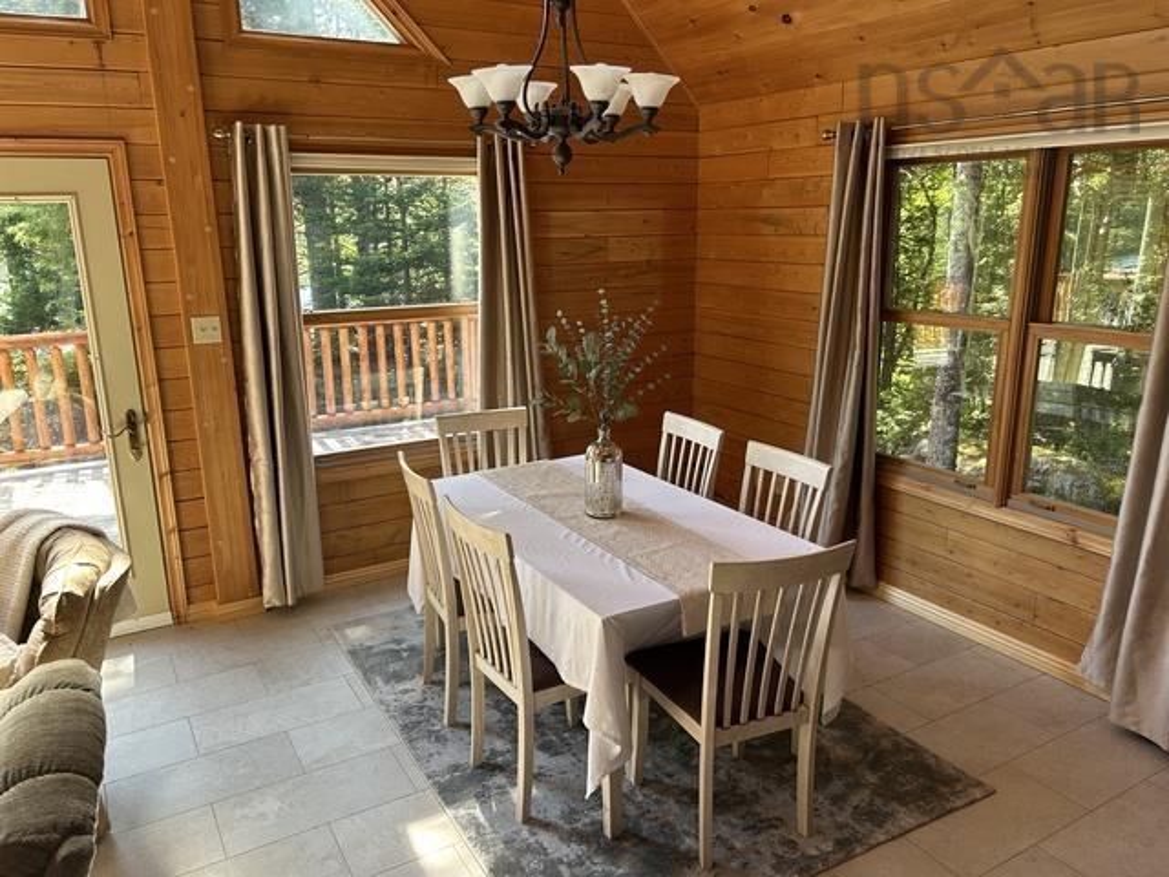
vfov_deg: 53.1
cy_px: 438
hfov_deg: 67.3
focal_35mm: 26
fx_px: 878
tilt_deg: -11.9
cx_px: 584
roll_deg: +1.0
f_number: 1.5
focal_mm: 5.7
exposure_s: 1/121
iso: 50
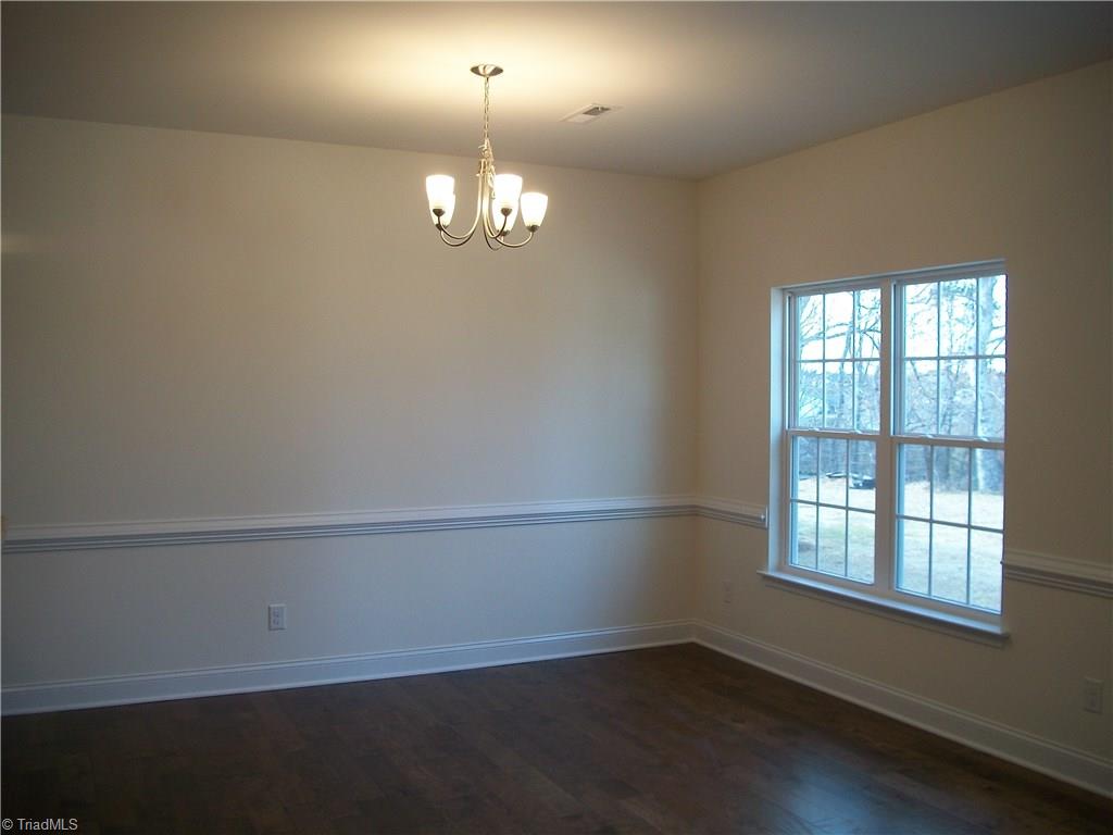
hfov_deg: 56.8
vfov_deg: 44.2
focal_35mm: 32
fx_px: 1029
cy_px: 418
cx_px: 556
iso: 80
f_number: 2.9
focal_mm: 5.7
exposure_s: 1/40
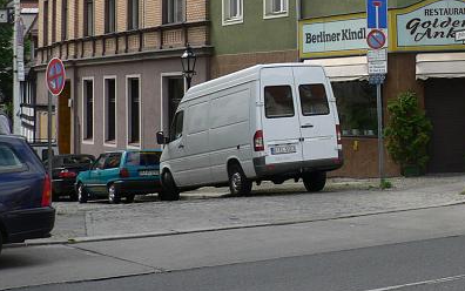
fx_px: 976
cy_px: -39
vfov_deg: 16.4
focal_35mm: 77
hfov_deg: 25.5
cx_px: 463
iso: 80
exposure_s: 1/400
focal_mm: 6
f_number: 4.5
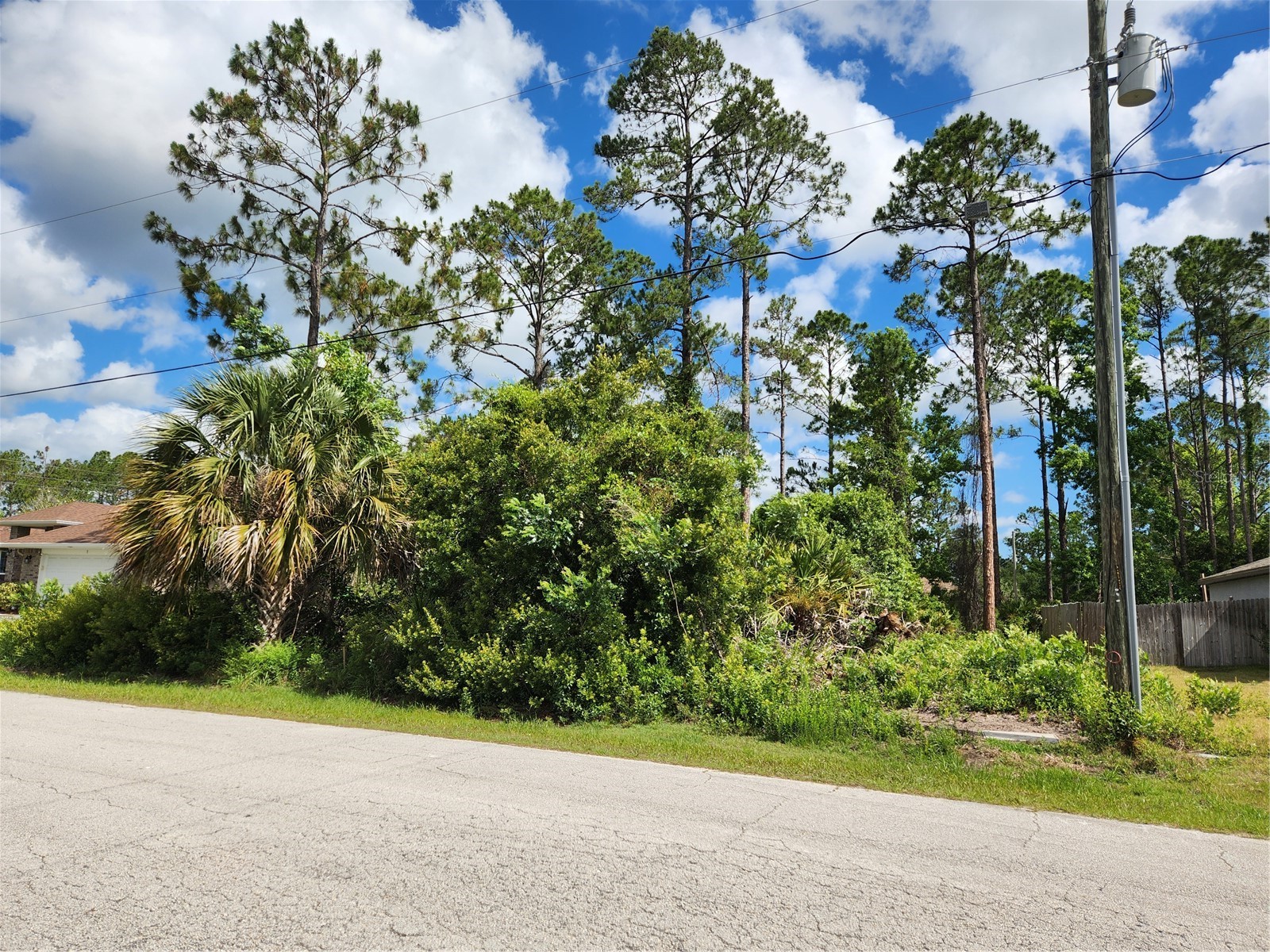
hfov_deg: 73.9
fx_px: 844
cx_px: 635
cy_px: 476
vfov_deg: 58.9
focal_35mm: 23
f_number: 1.8
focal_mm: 5.4
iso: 20
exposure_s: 1/2277
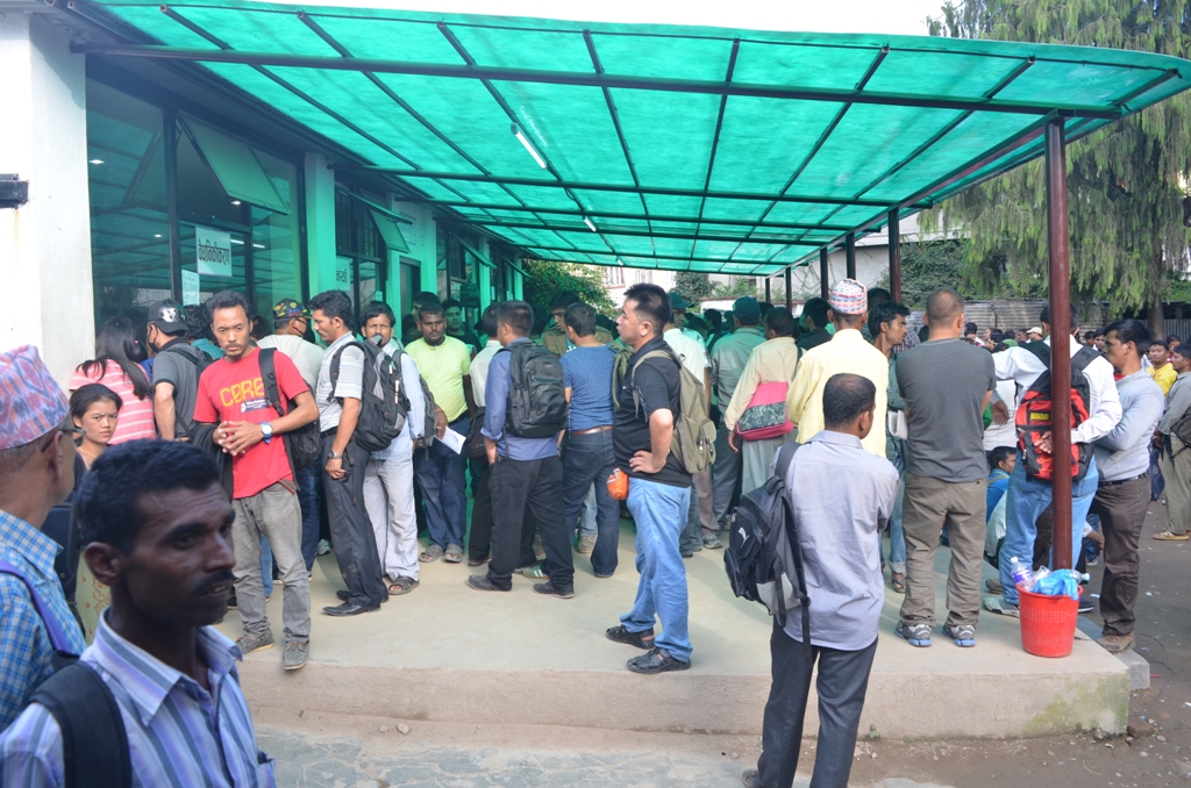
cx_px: 596
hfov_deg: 67.5
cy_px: 394
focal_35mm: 27
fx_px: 891
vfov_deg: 47.7
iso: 180
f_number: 5.6
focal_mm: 18
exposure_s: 1/60
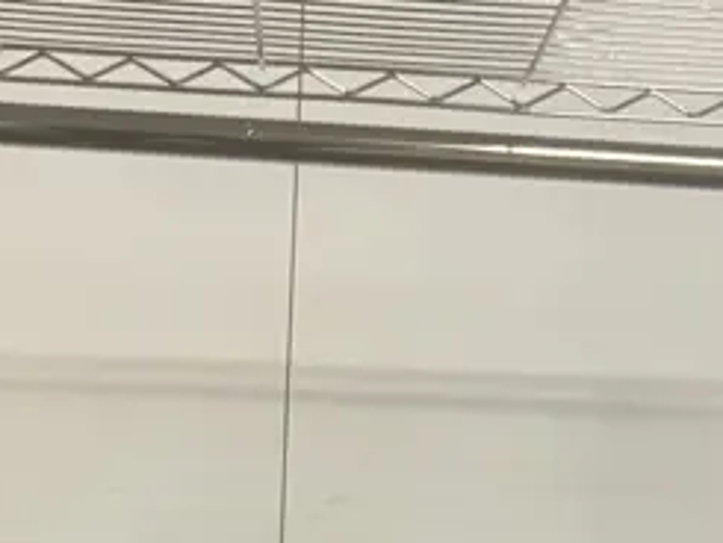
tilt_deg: -14.7
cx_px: 369
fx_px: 2445
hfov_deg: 16.8
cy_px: 1180
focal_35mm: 117
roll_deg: -3.3
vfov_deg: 11.2
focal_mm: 3.99
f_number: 1.8
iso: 100
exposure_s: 1/50
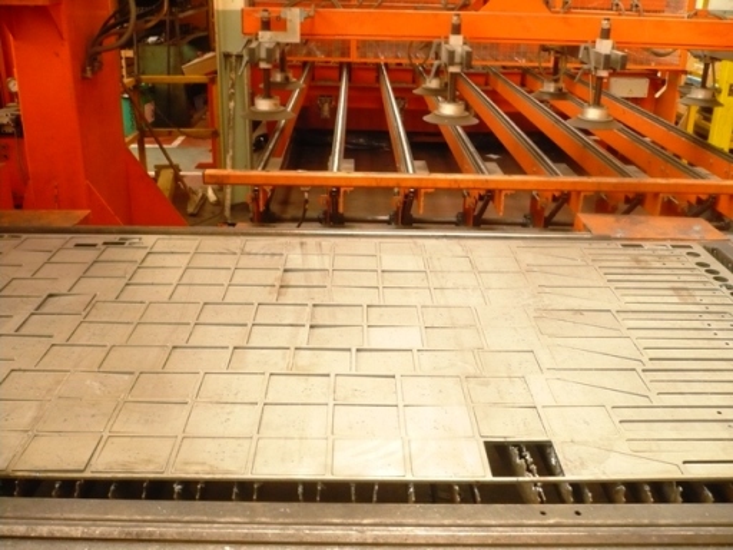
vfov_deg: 40.7
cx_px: 366
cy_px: 275
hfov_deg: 52.6
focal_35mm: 35
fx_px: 741
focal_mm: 5.8
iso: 400
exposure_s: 1/20
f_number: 2.8
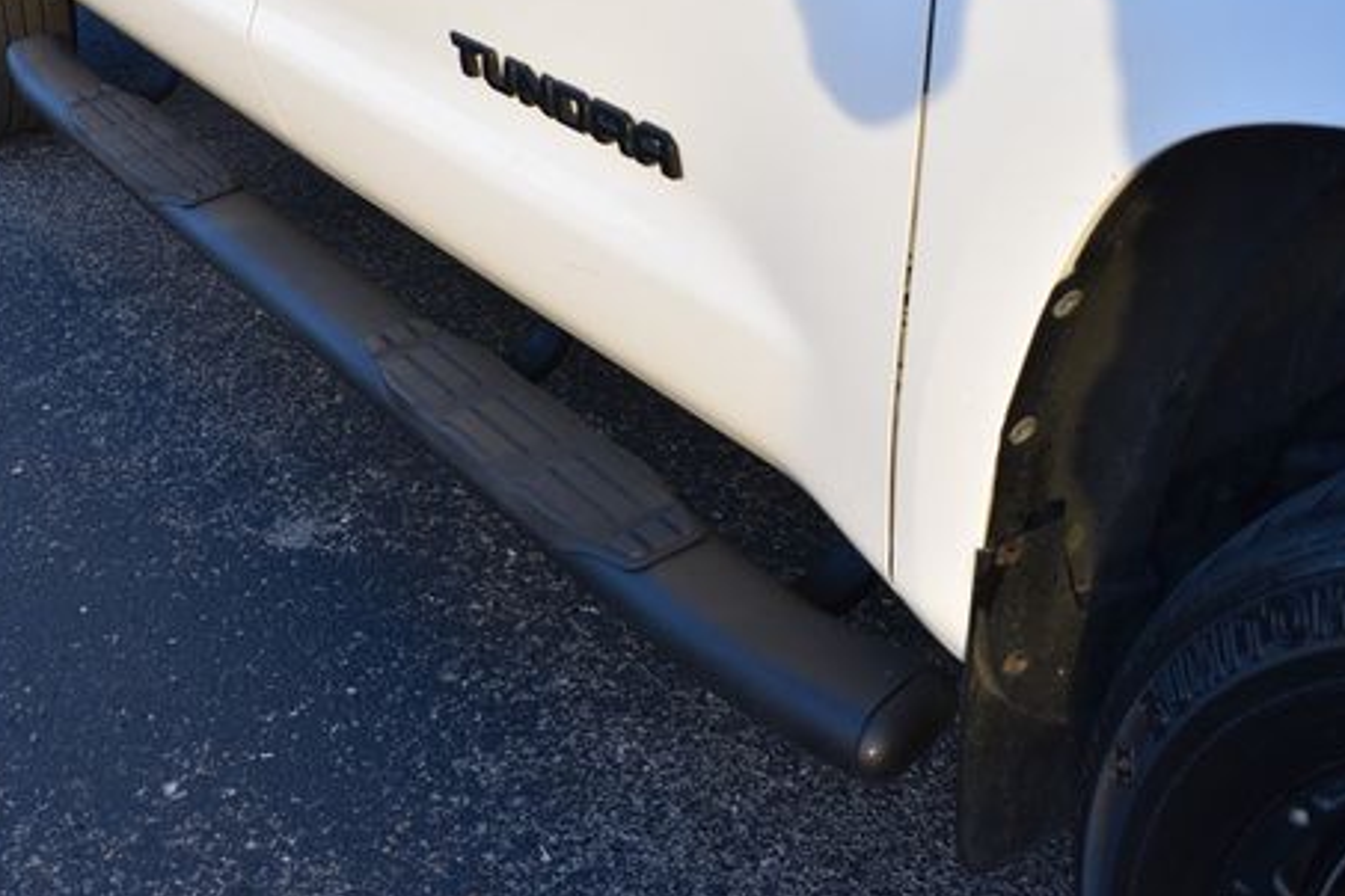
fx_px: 1820
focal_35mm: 49
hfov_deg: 40.4
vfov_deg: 27.5
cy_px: 307
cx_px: 528
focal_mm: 23
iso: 400
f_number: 5
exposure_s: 1/250
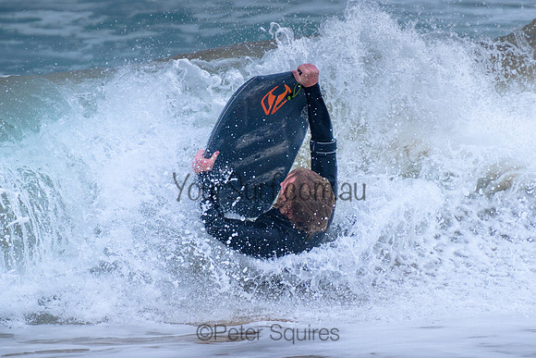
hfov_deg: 3.7
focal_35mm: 550
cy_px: 206
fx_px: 8193
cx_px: 311
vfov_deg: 2.5
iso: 640
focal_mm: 400
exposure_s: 1/2000
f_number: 5.6
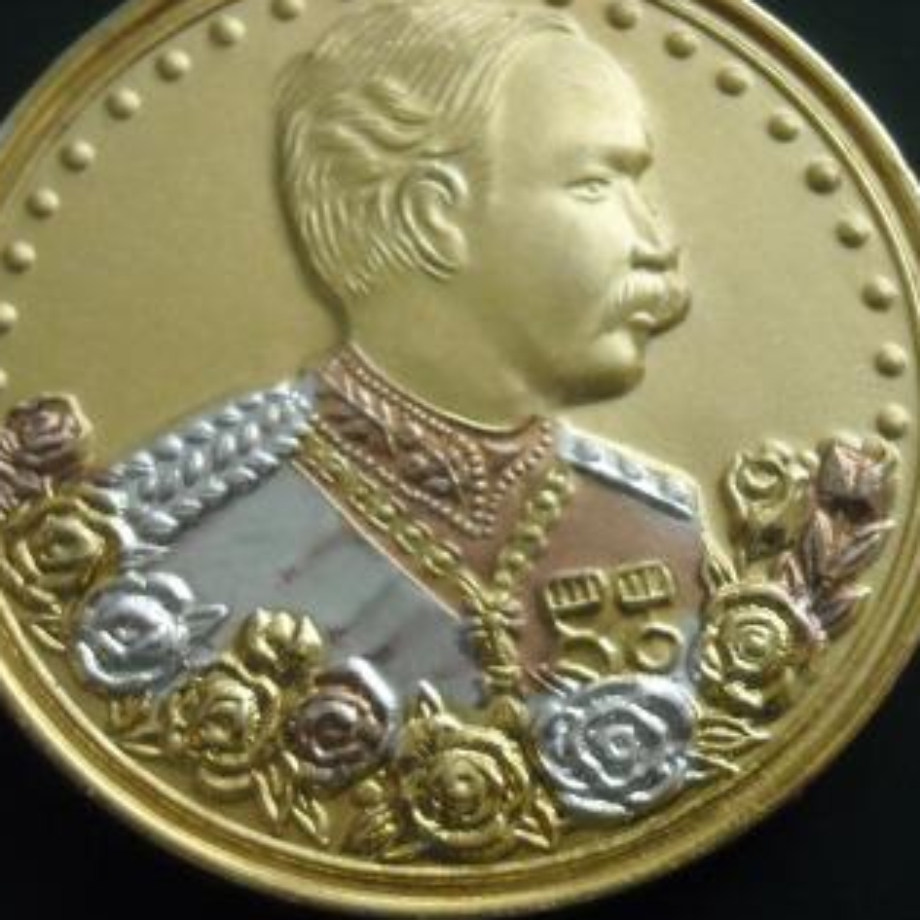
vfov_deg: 13.2
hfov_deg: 13.2
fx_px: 3969
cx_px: 435
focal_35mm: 132
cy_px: 485
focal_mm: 17.1
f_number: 4.7
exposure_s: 1/67
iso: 800
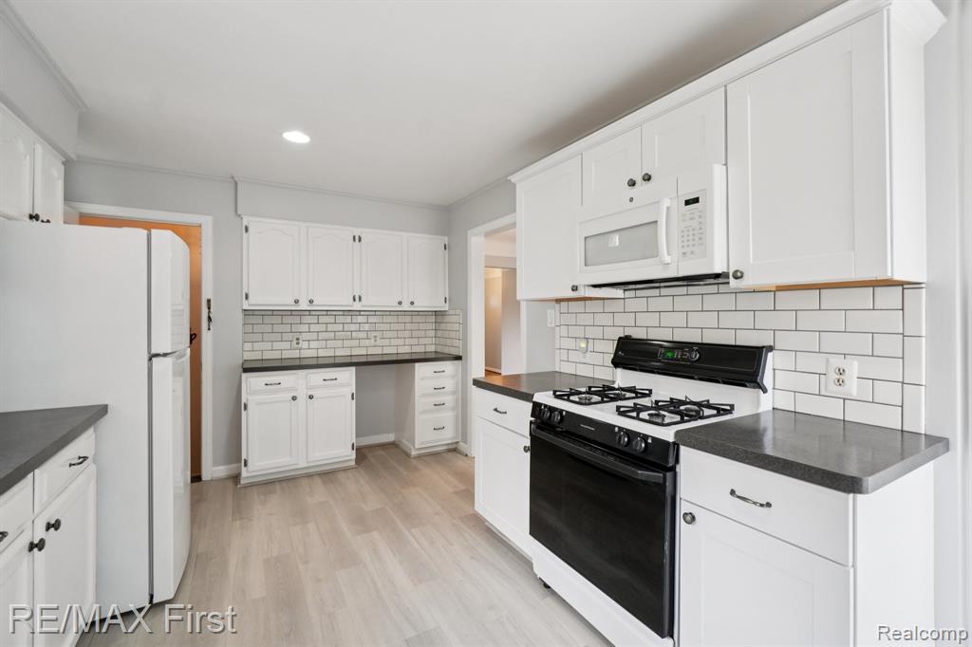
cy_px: 324
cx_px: 486
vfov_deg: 77.3
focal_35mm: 15
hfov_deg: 100.4
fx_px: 405
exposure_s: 1/30
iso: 500
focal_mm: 10
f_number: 8
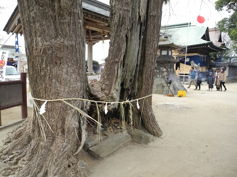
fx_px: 192
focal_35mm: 28
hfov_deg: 63.5
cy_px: 88
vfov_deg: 49.7
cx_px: 118
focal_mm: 6
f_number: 2.8
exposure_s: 1/130
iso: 100
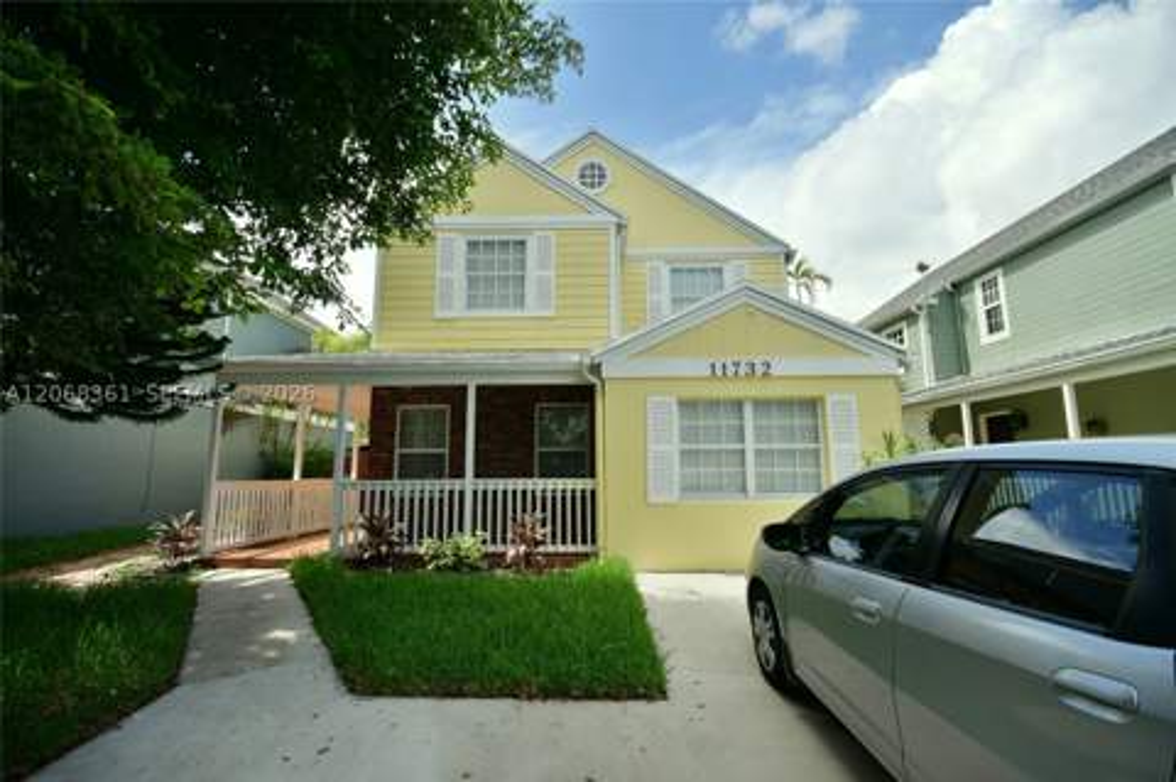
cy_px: 391
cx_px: 588
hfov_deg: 100.4
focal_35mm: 15
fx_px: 489
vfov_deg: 77.2
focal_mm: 10
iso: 125
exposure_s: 1/200
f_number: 7.1
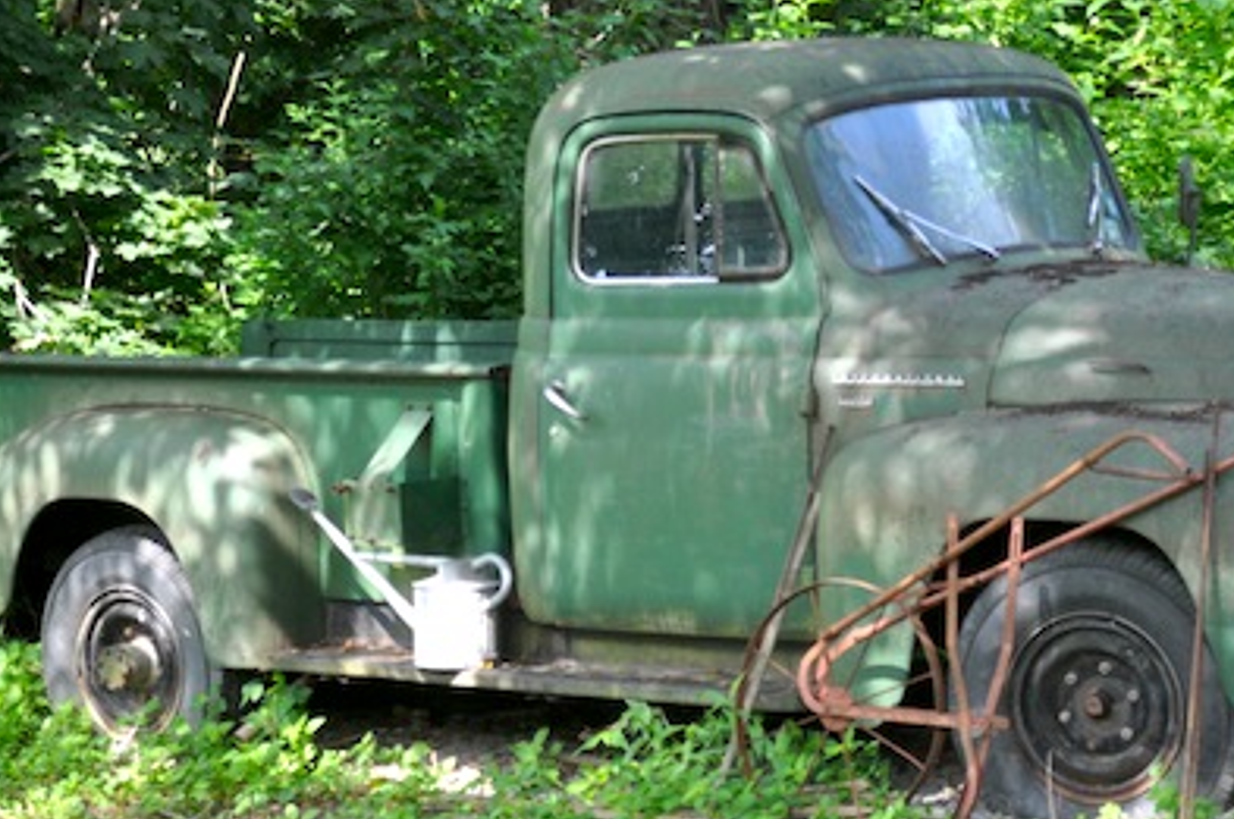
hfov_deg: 18.6
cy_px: 381
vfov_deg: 12.4
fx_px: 3759
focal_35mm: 110
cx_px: 845
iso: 320
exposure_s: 1/125
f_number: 5.6
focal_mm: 45
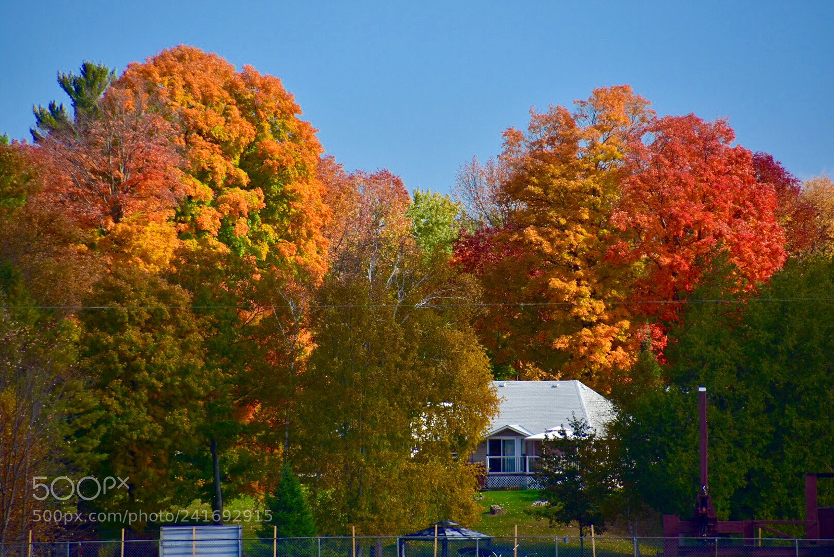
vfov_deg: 3.7
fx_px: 8688
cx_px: 417
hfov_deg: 5.5
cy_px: 278
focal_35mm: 375
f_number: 8
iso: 100
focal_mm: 250
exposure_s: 1/160
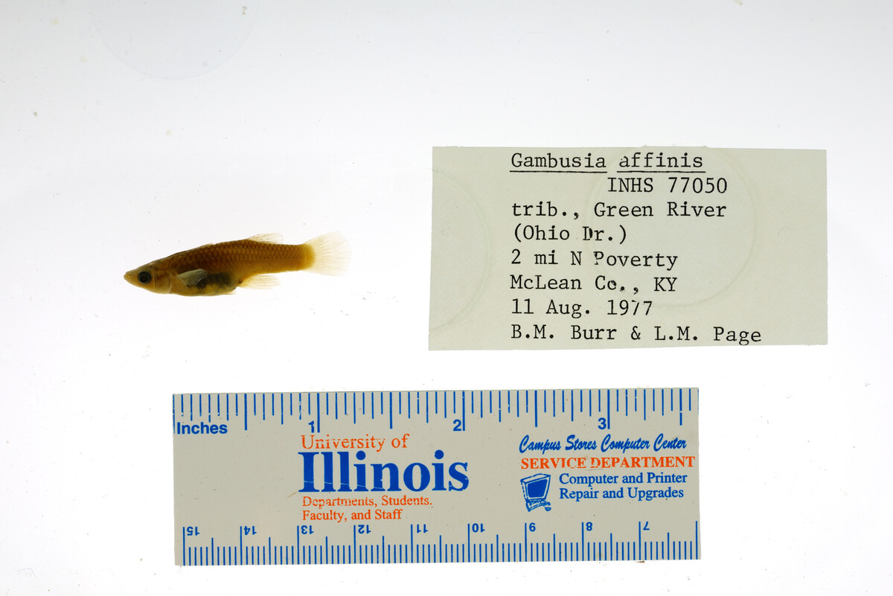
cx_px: 446
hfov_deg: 33.4
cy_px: 298
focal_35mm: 60
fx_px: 1489
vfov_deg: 22.6
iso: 100
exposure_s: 1/200
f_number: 10
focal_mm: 60
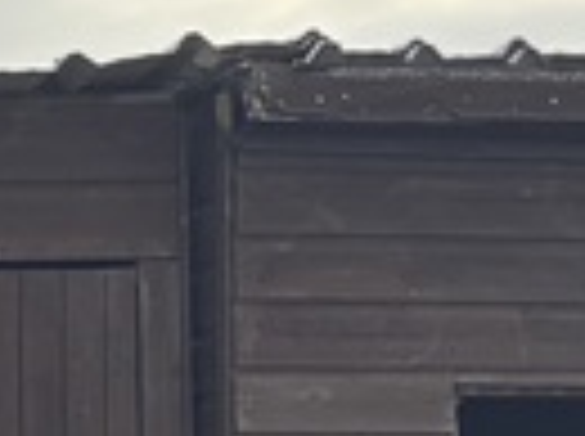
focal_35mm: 183
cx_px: -1197
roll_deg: +1.5
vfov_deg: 7.8
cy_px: 805
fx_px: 3087
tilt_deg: -0.9
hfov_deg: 8.8
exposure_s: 1/327
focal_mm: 5.96
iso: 50
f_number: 1.6
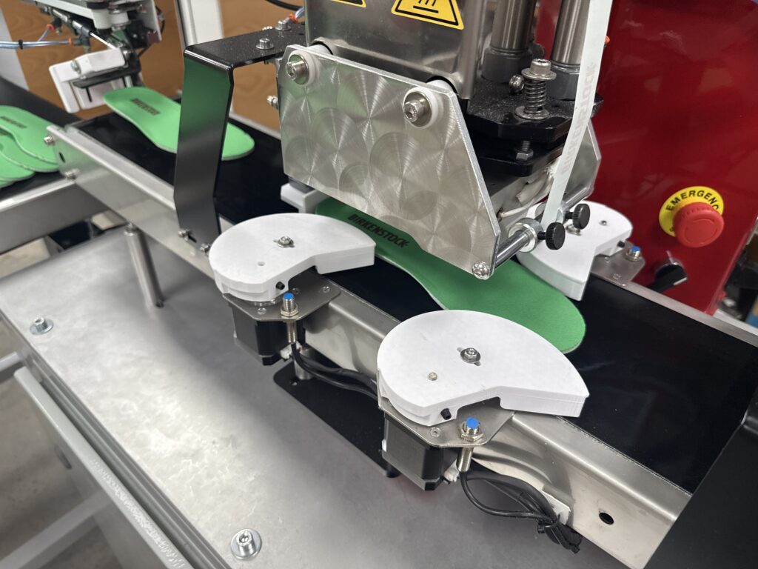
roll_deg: -2.2
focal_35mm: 24
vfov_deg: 56.8
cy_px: 284
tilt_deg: -37.4
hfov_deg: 71.6
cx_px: 379
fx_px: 526
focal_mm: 6.76
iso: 200
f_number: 1.78
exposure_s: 1/100
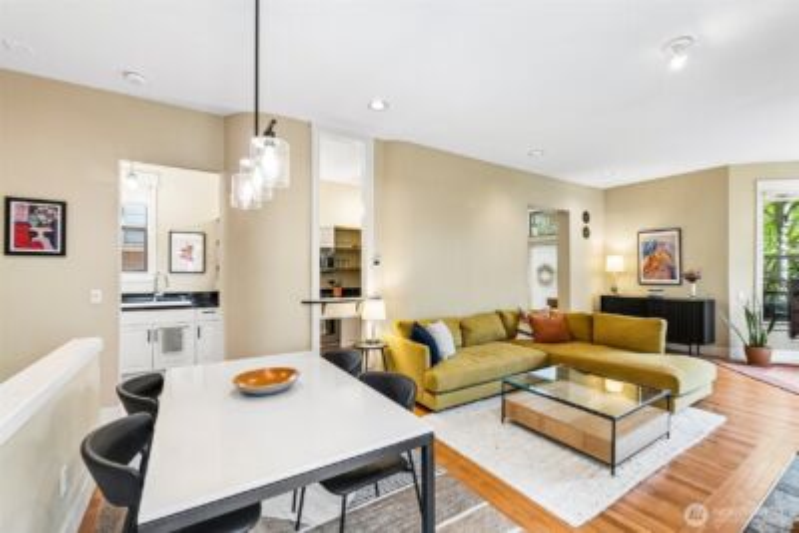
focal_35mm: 15
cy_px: 266
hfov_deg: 100.4
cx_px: 400
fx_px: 333
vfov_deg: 77.4
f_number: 9
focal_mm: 10
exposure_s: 1/4
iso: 250
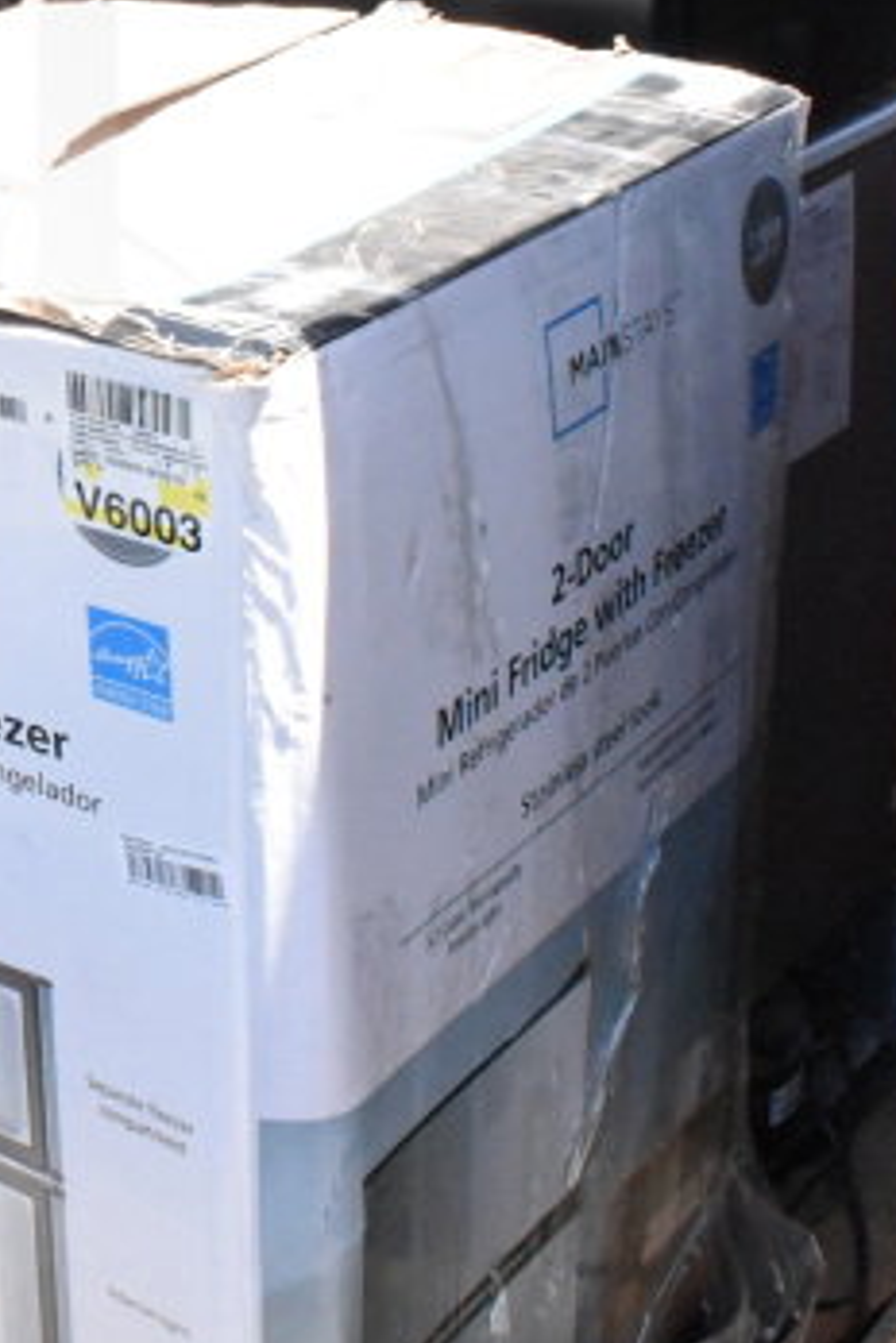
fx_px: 2650
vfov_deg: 27.7
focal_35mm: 71
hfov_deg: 18.1
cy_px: 222
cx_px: -216
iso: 6400
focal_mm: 18
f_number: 16
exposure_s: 1/1000
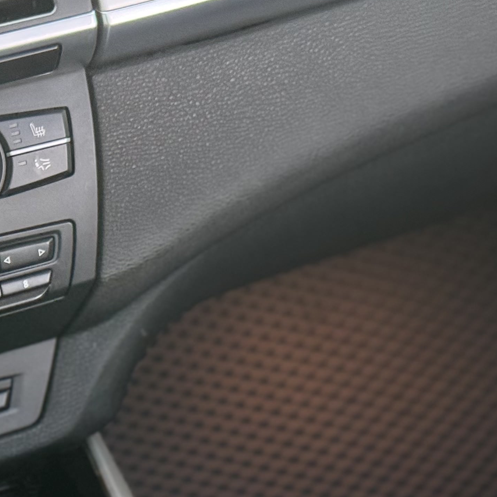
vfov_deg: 14.3
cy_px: 494
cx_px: -125
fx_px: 1949
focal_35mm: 120
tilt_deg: -32.5
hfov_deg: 14.0
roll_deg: +10.2
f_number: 1.78
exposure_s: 1/60
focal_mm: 6.76
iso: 250
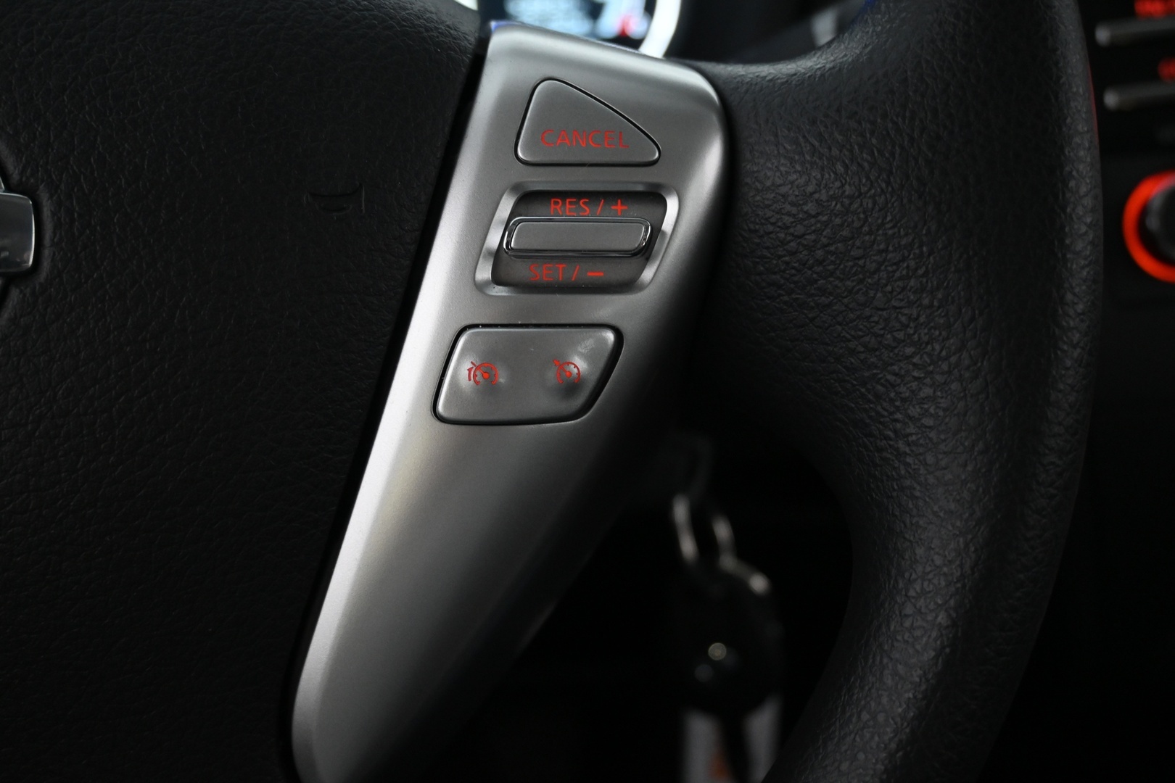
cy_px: 392
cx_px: 588
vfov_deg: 36.2
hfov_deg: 52.2
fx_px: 1199
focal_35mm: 37
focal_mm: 24.5
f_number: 4.2
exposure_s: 1/40
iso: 2000
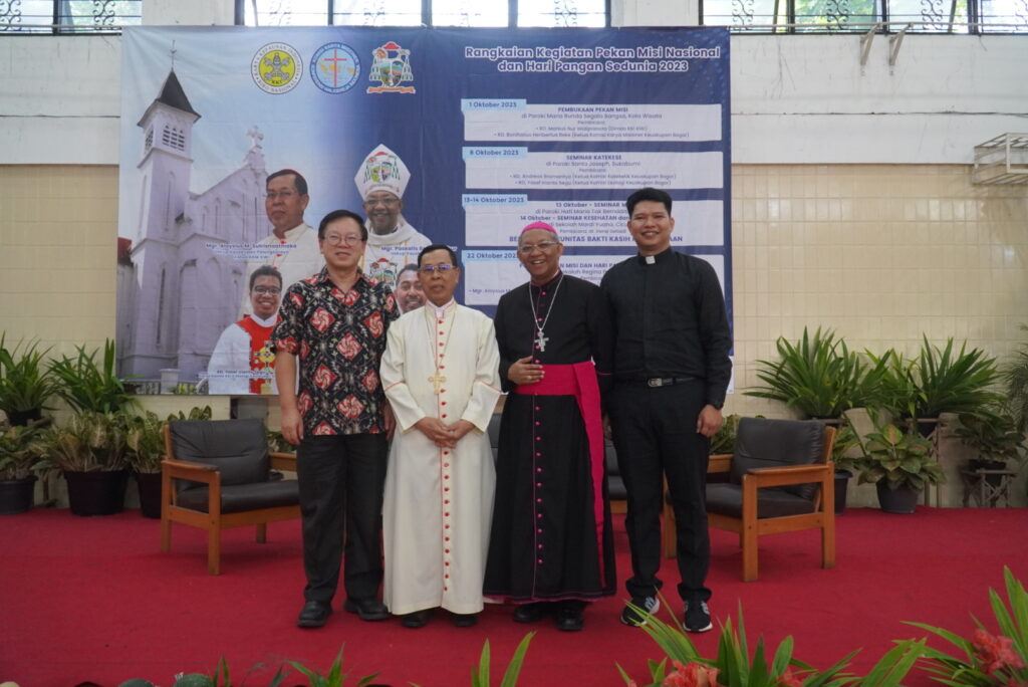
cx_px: 514
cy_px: 344
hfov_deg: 67.4
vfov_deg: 48.0
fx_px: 771
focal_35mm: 27
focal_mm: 18
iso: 2500
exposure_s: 1/160
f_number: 4
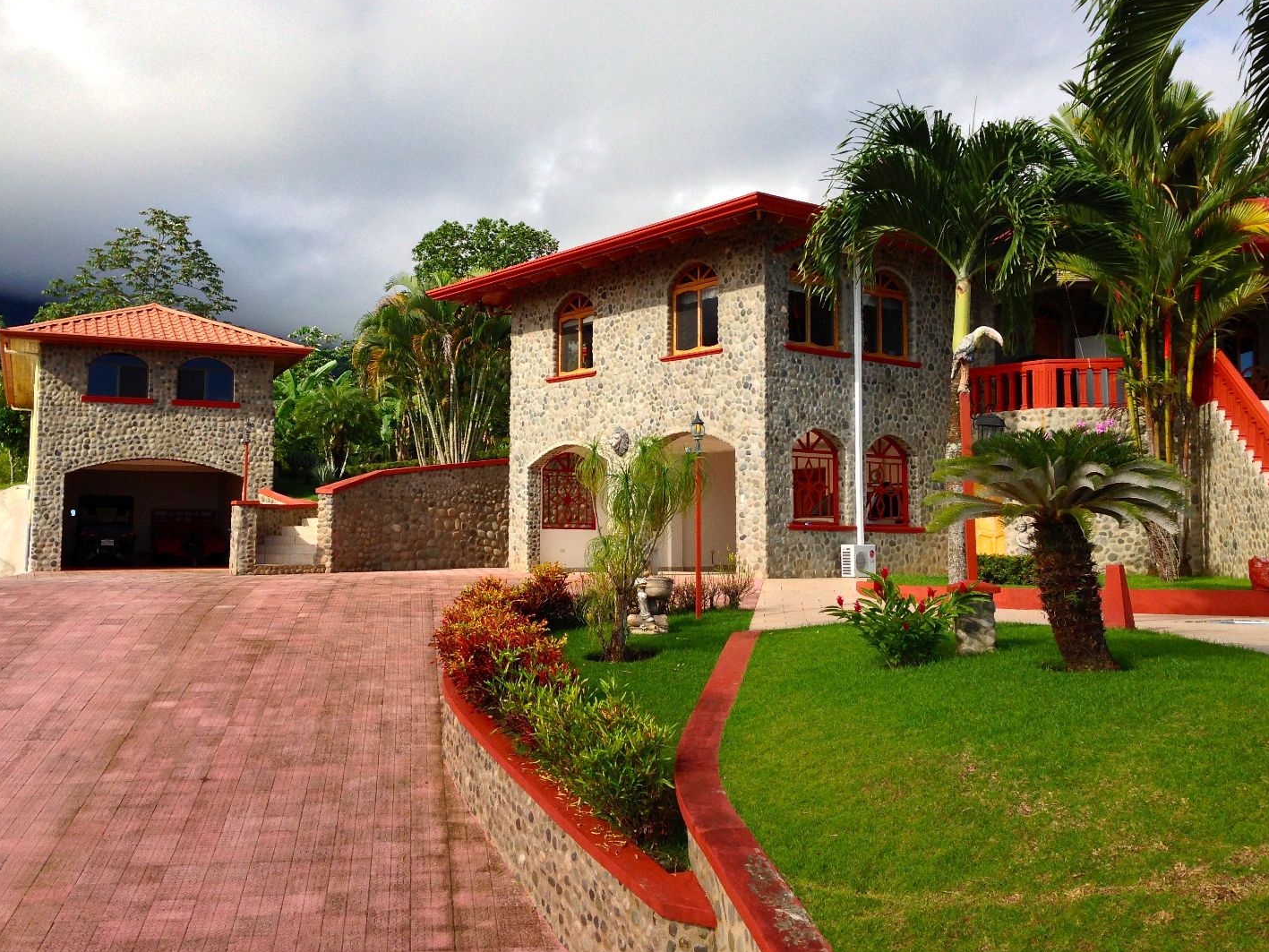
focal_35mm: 38
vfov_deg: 37.7
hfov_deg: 49.0
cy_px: 422
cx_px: 612
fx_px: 1393
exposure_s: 1/1466
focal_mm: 4.13
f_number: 2.4
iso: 50
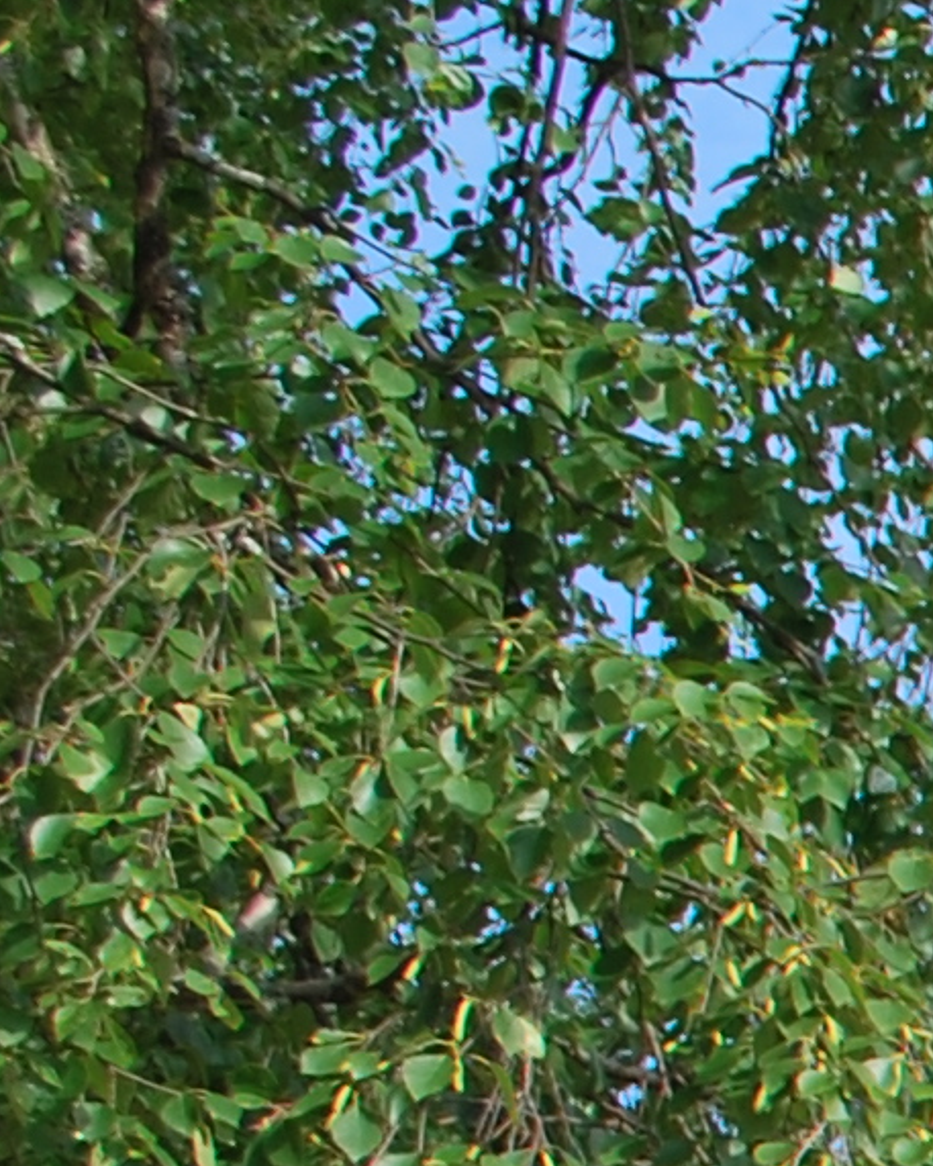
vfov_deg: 10.7
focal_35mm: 172
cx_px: 3763
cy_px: 1920
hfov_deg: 6.9
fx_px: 5935
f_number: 7.1
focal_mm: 18
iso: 100
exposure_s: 1/200
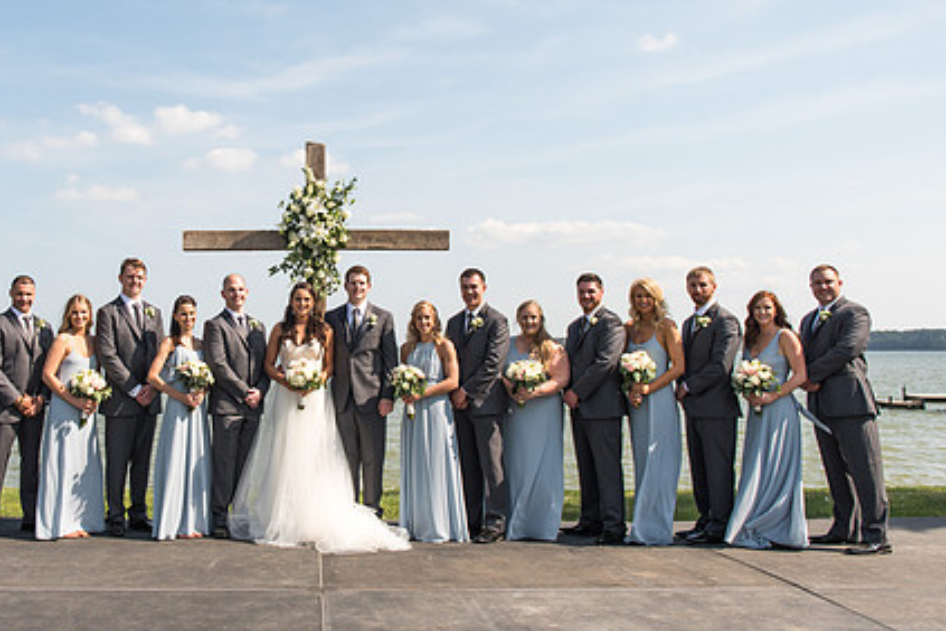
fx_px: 946
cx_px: 310
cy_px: 254
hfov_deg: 52.1
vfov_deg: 36.7
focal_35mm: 36
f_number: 2.8
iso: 125
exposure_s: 1/4000
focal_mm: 24
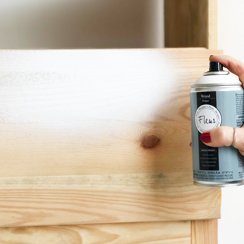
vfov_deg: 25.4
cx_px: 134
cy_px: 122
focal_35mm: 68
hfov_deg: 25.3
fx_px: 542
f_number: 2.8
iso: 32
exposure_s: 1/33
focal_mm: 6.6
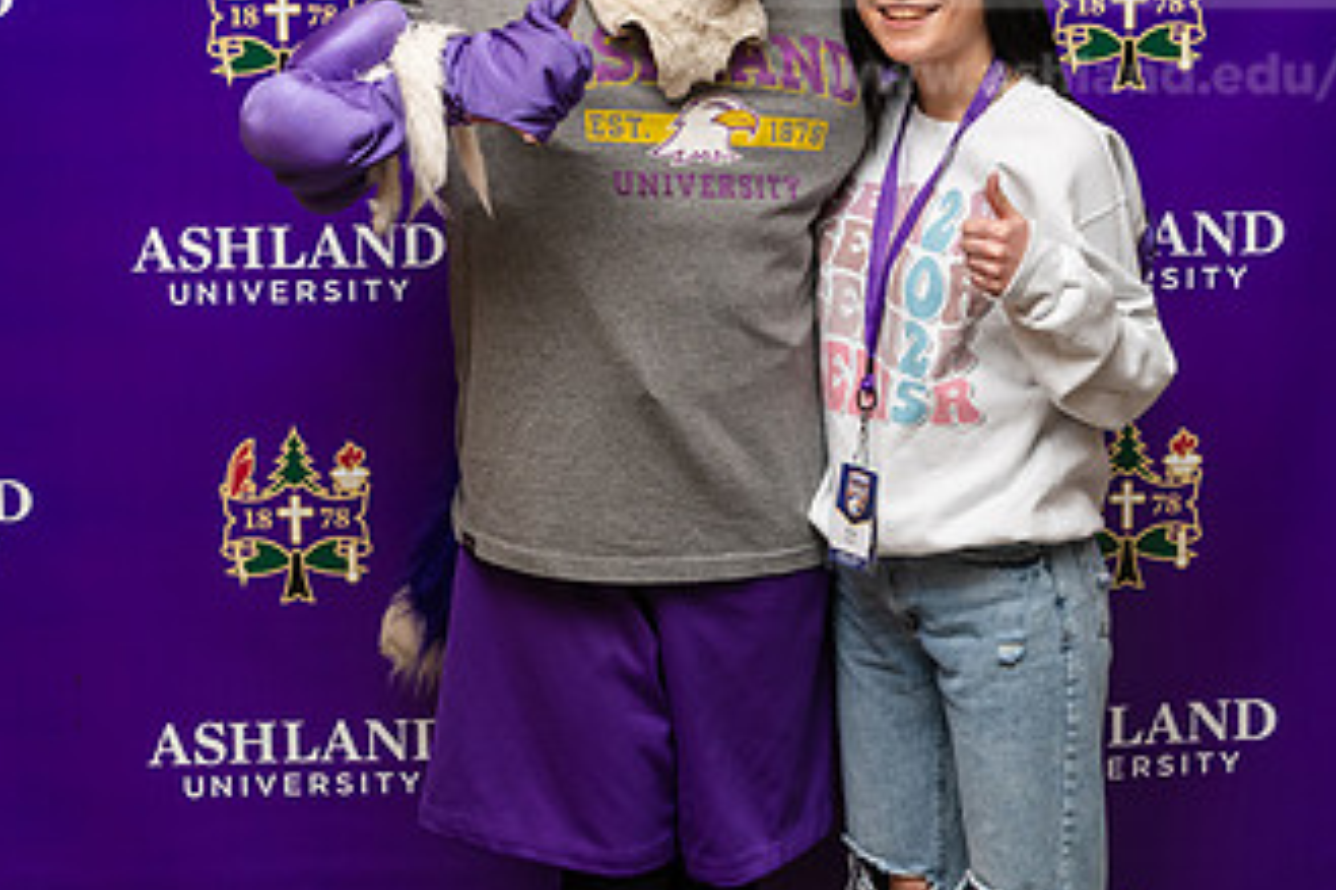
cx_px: 642
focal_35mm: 97
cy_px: 161
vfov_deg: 14.0
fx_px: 3598
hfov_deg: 21.0
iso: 800
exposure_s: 1/200
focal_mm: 55
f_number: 5.6
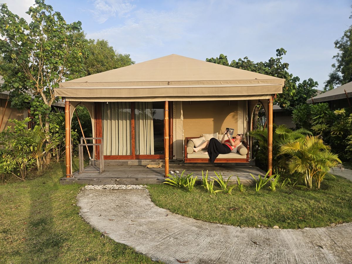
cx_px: 176
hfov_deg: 73.9
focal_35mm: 23
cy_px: 132
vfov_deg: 58.9
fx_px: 234
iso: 25
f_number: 1.8
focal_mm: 5.4
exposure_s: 1/823
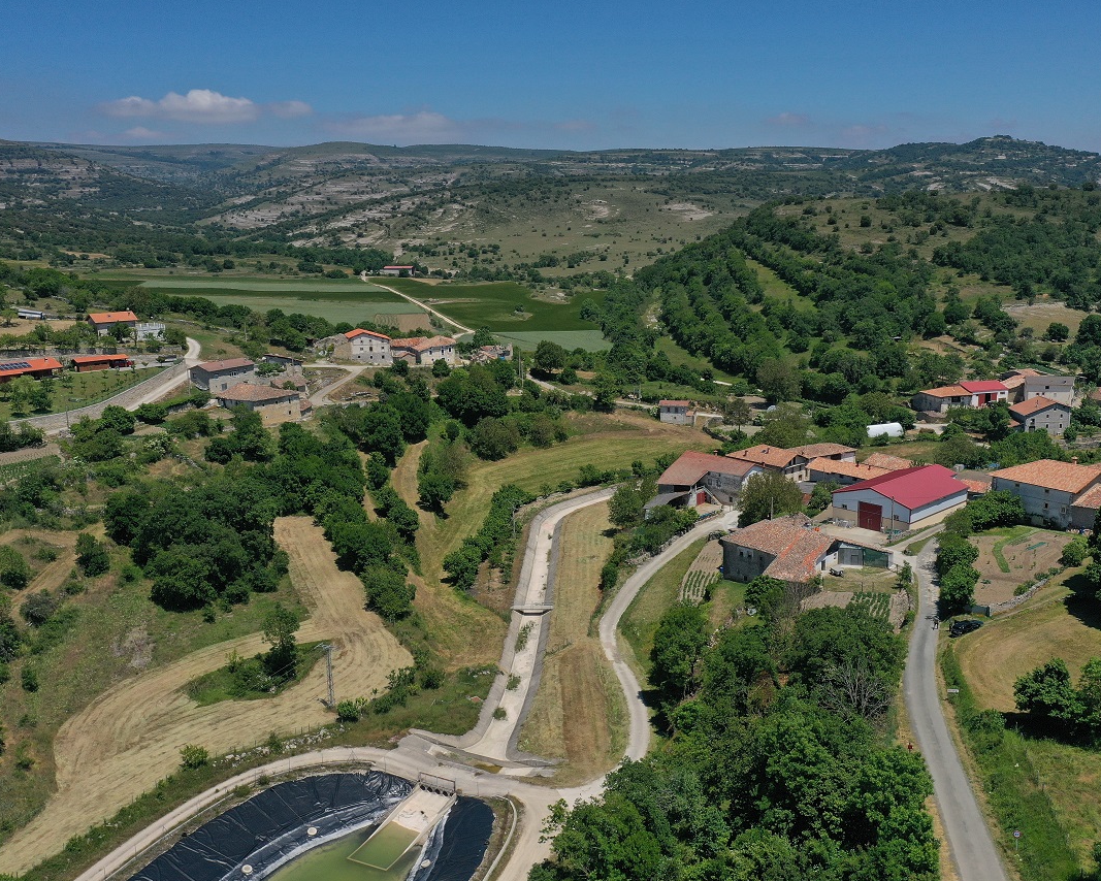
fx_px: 1043
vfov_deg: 45.8
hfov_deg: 55.6
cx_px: 597
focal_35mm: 32
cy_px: 443
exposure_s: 1/800
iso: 100
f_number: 6.3
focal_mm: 10.26
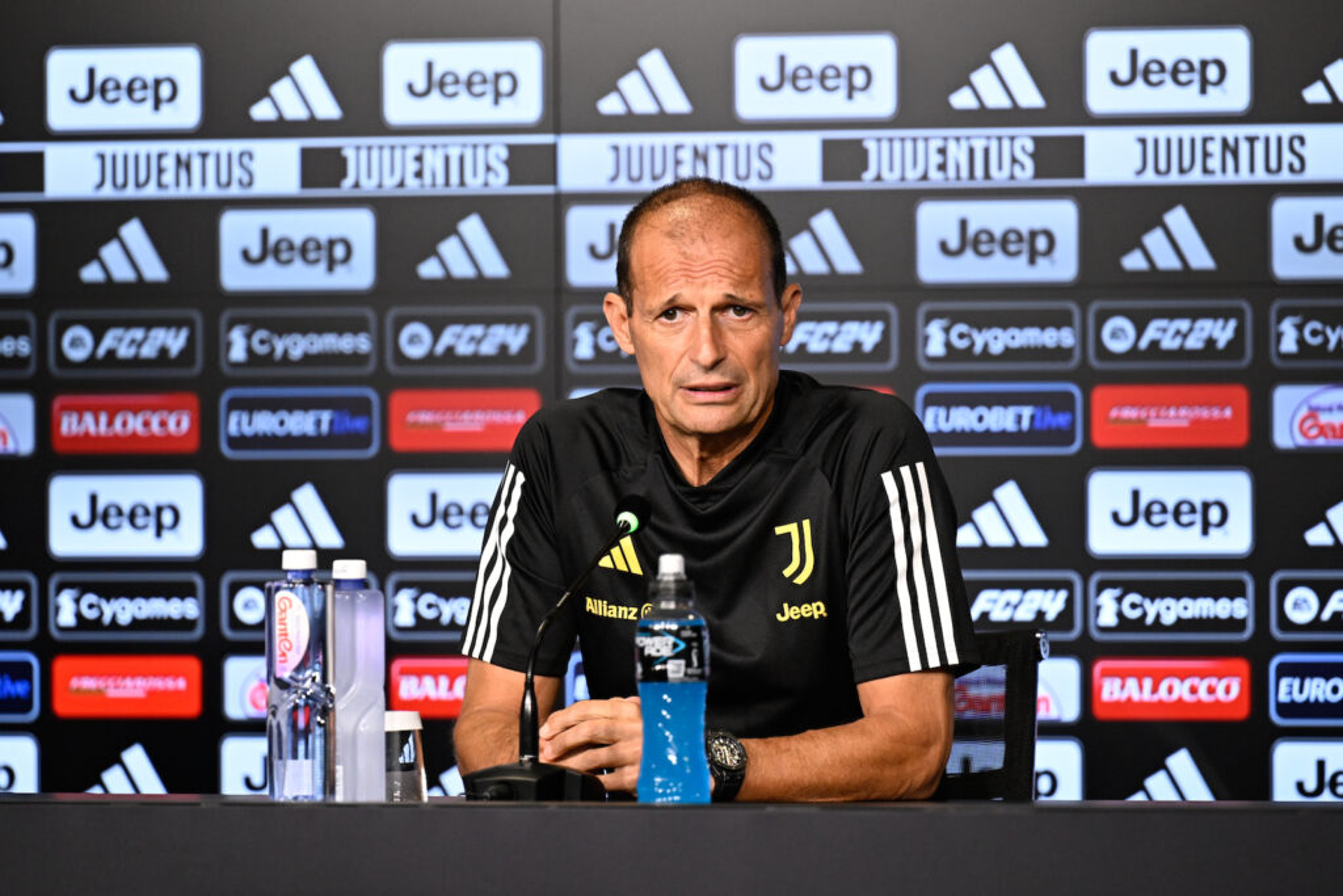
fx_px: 10633
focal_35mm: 285
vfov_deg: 4.8
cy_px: 448
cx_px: 672
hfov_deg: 7.2
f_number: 2.8
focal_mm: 190
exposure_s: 1/400
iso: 1600
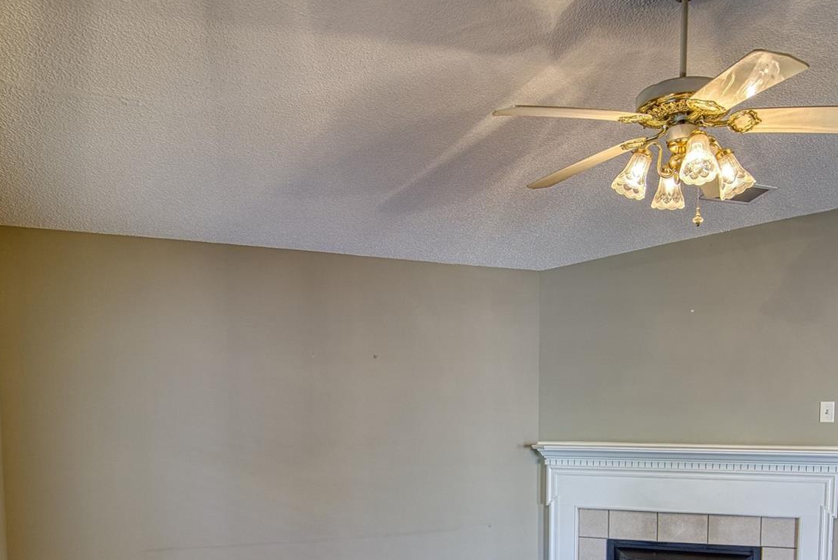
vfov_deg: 41.2
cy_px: 472
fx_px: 699
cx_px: 461
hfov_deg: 61.8
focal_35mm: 30
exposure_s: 1/30
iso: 100
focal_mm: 16
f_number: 4
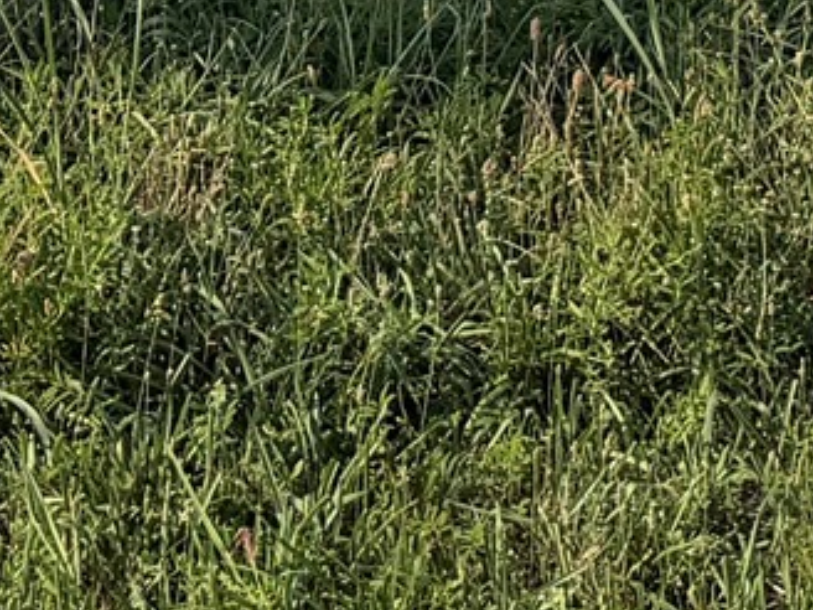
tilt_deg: +0.1
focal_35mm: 150
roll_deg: -3.6
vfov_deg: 8.3
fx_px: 3523
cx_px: 129
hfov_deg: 13.1
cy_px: -1275
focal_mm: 6.76
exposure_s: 1/5319
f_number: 1.78
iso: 80
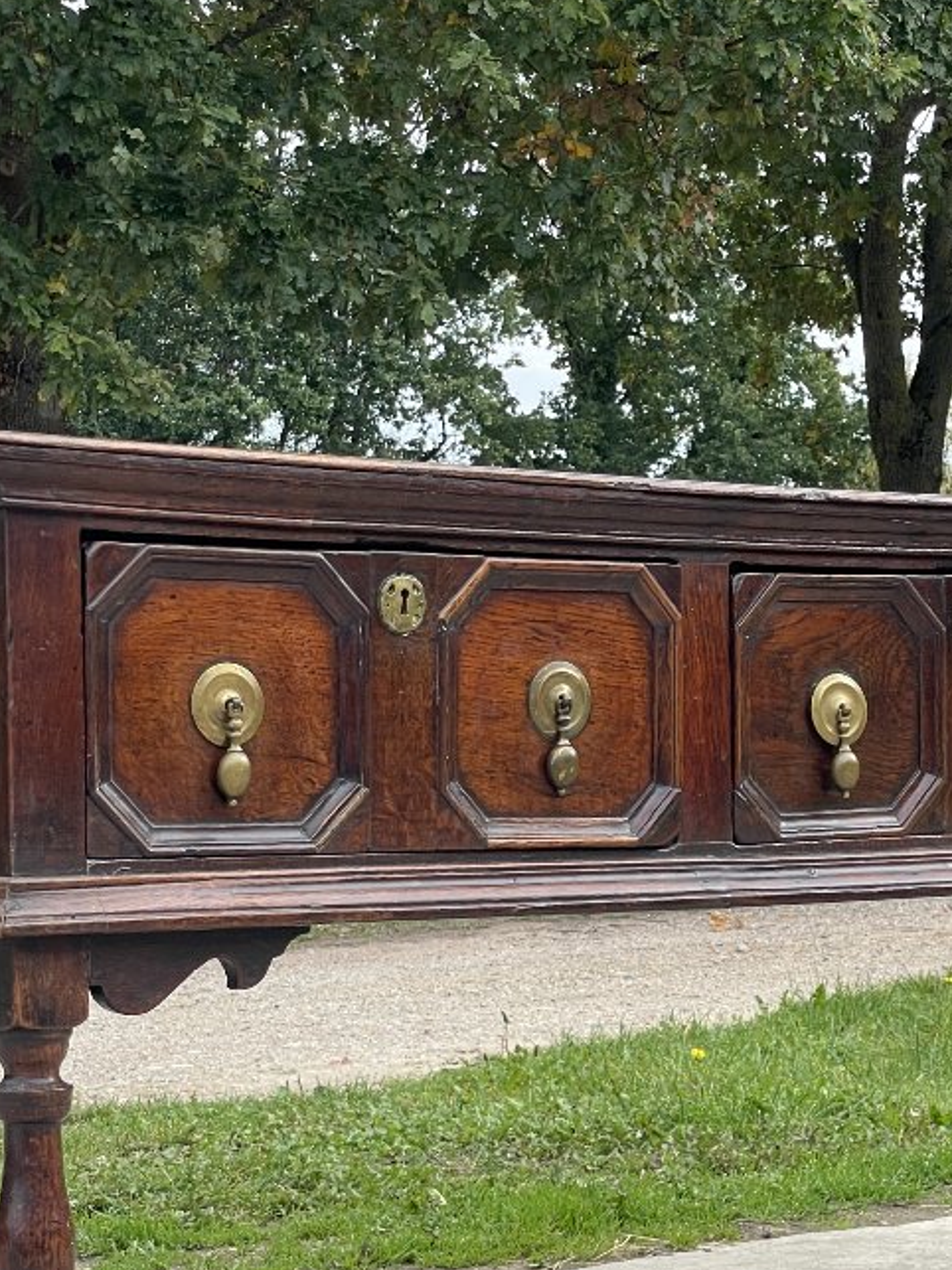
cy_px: 841
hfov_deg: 15.1
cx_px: 776
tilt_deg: -1.3
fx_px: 3558
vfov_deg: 20.2
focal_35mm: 97
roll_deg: +1.1
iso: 25
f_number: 2
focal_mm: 6
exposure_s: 1/393
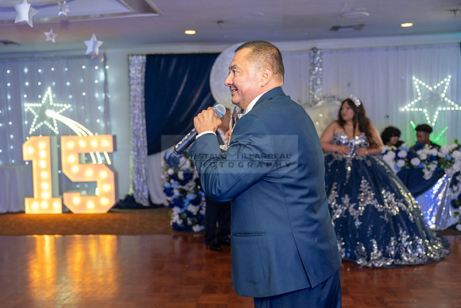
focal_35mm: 42
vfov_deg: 31.9
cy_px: 167
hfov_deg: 46.3
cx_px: 206
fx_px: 538
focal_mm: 38
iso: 1250
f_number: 2.8
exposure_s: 1/200
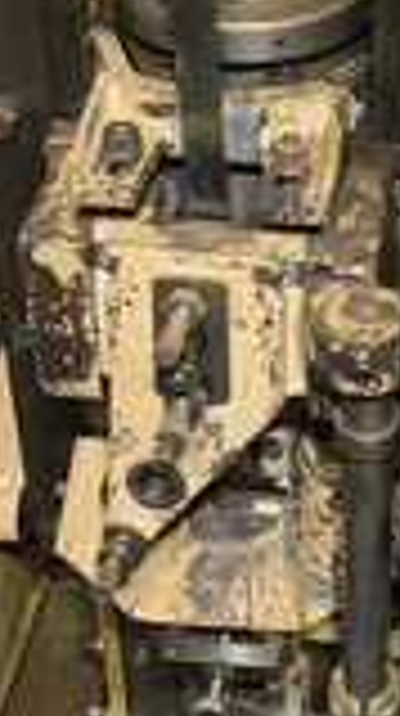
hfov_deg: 14.0
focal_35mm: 85
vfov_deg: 24.6
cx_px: 382
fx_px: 1609
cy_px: 144
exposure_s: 1/30
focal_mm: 3.3
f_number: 2.4
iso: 64
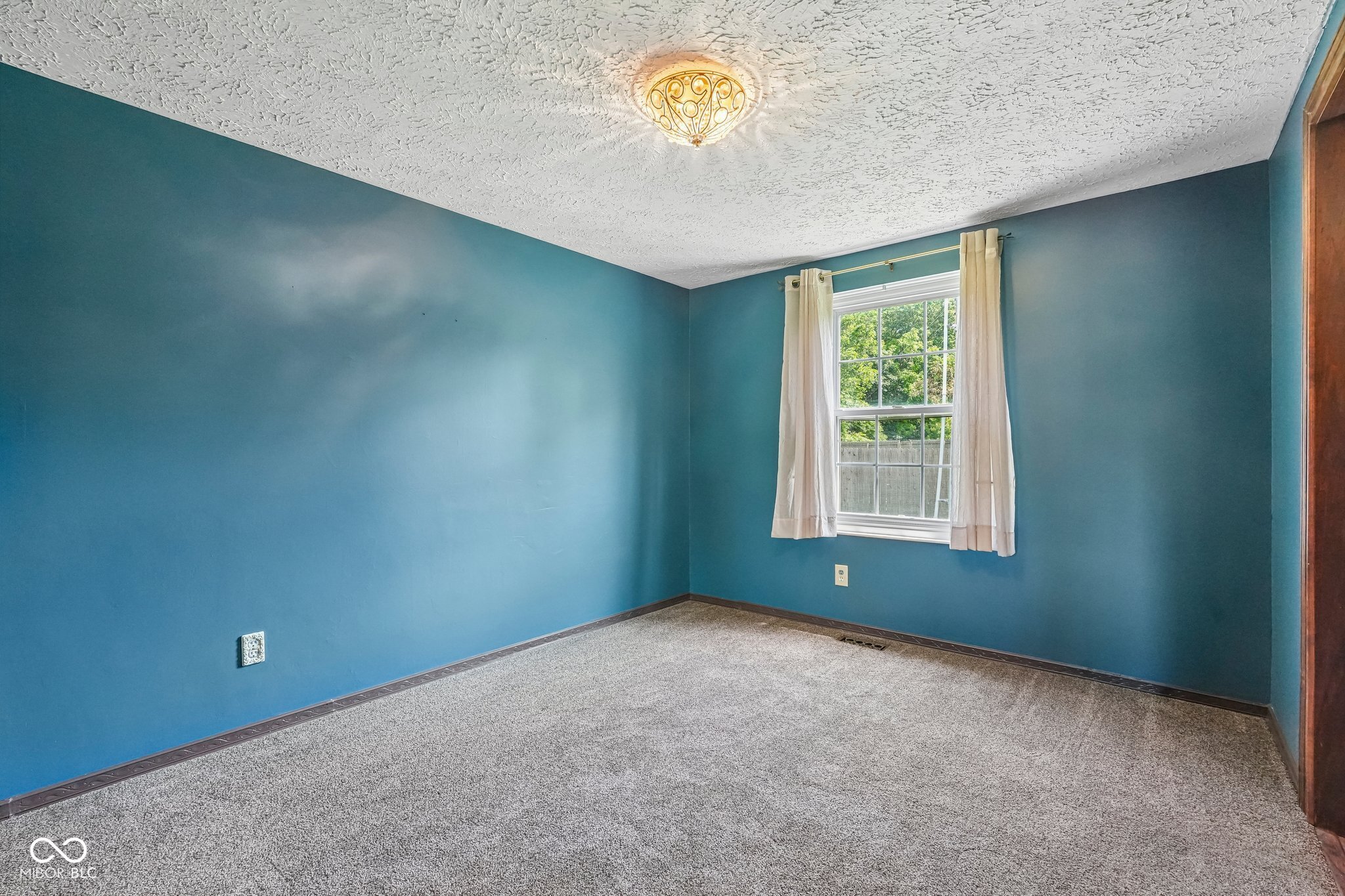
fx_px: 598
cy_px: 448
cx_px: 672
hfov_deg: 96.7
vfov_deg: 73.7
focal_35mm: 16
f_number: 8
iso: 4000
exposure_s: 1/30
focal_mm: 16
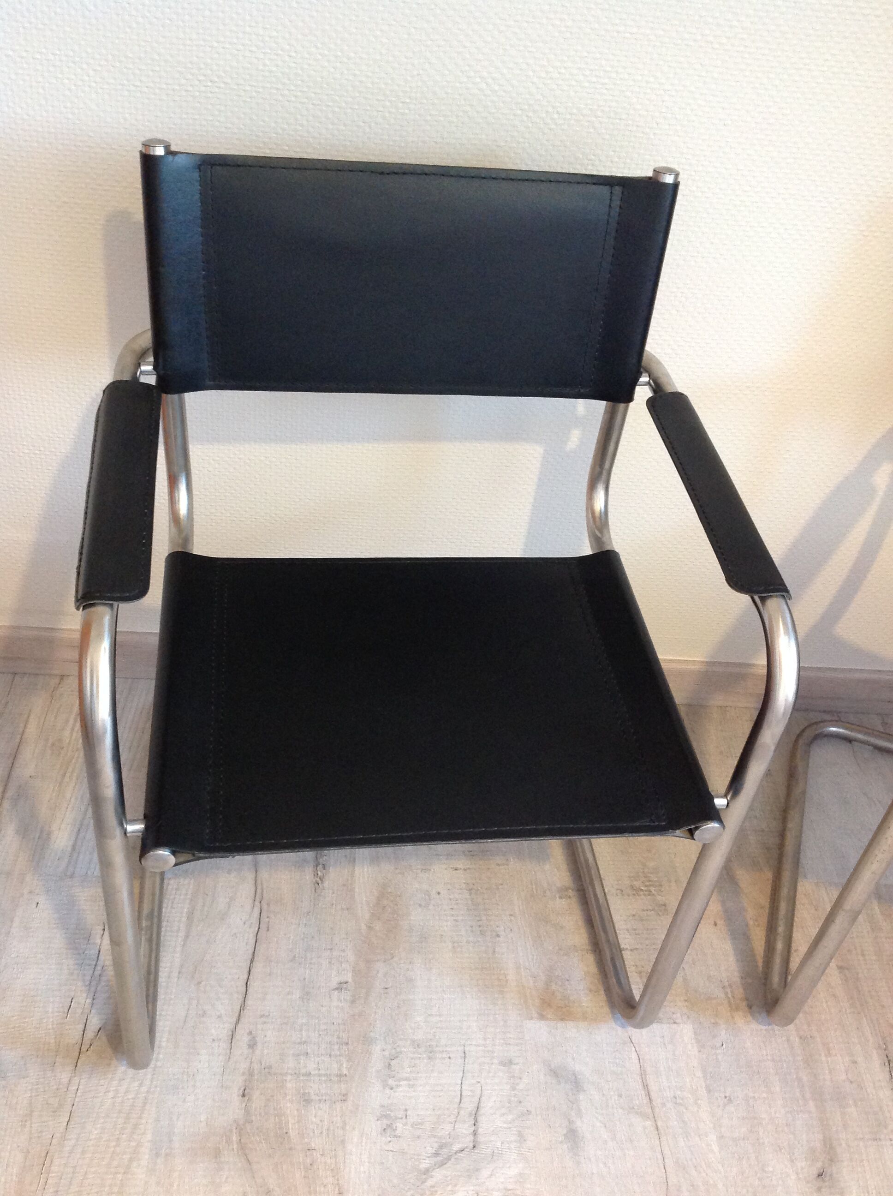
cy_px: 598
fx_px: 1207
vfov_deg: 52.7
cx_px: 446
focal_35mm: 35
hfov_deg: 40.6
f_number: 2.4
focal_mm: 4.28
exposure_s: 1/15
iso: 250
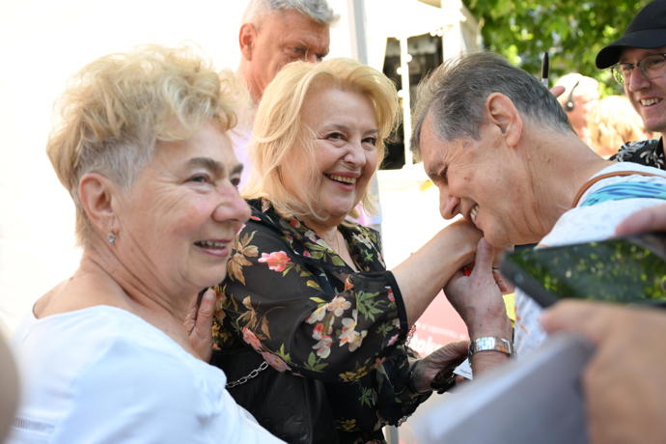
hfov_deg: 48.5
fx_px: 740
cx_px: 333
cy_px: 222
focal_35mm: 40
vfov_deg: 33.4
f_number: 4.5
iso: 1250
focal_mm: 40
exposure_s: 1/800
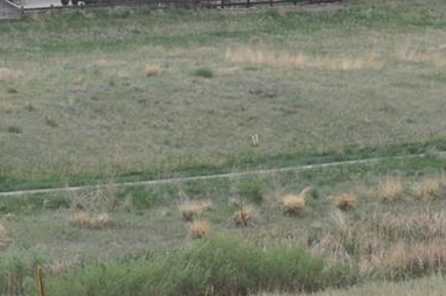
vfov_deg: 7.4
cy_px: 447
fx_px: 2254
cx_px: 341
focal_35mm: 182
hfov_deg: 11.3
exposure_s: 1/125
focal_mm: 29
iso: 280
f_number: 5.6
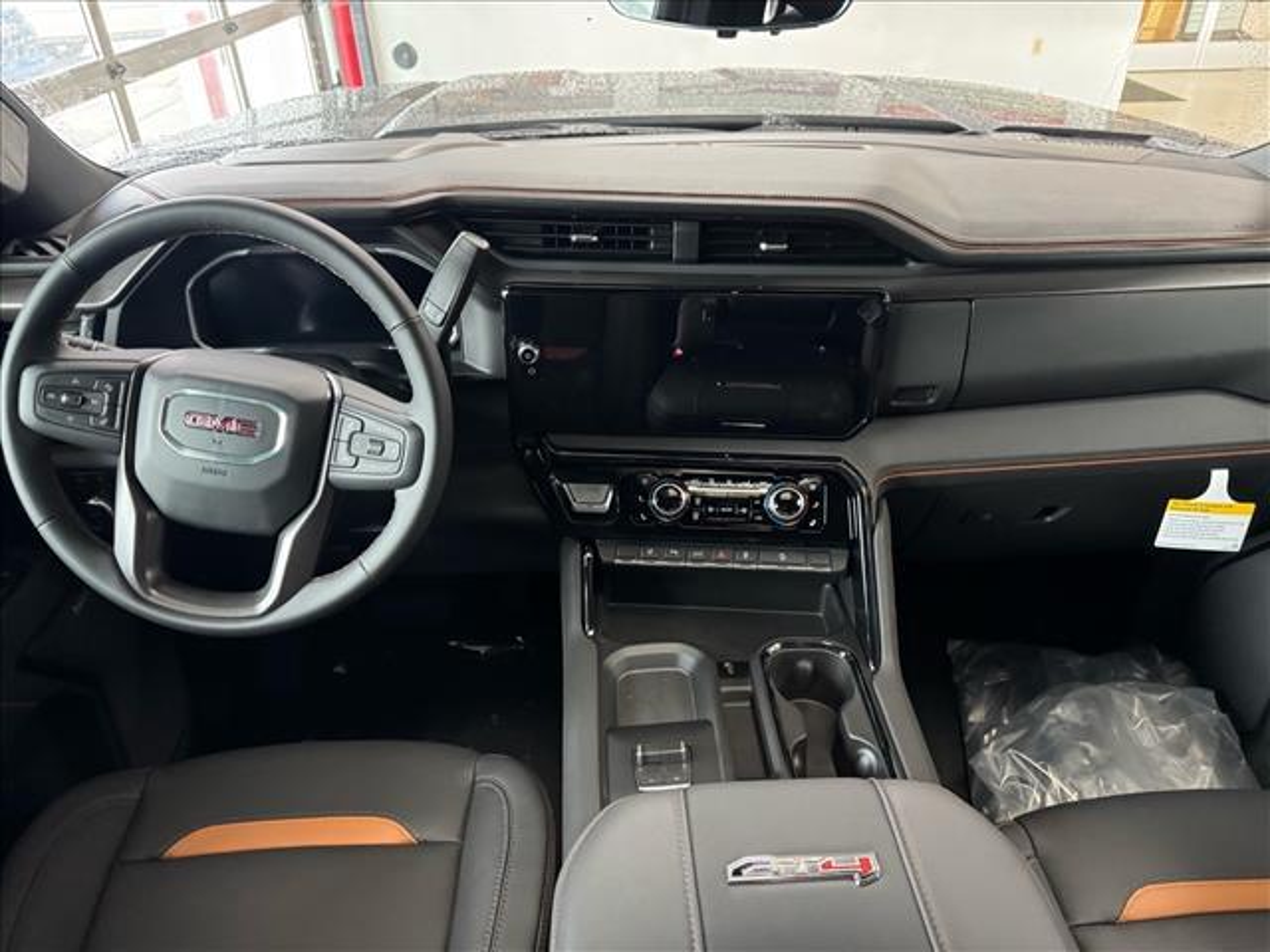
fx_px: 881
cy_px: 476
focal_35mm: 24
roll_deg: +0.5
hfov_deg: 71.6
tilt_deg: -34.4
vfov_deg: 56.8
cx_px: 635
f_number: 1.78
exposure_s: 1/40
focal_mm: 6.76
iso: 800
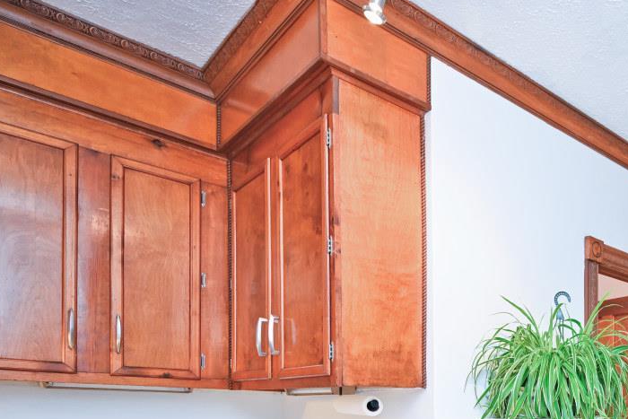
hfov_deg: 50.5
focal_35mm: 30
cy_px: 420
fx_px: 523
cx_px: 623
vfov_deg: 38.6
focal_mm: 14
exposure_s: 1/60
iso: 450
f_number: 4
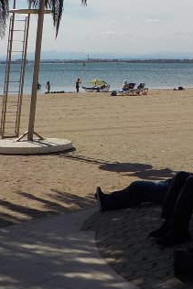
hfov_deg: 17.1
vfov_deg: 25.3
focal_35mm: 79
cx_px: 159
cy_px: 65
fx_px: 635
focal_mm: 4.1
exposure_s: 1/800
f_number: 6.6
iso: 125
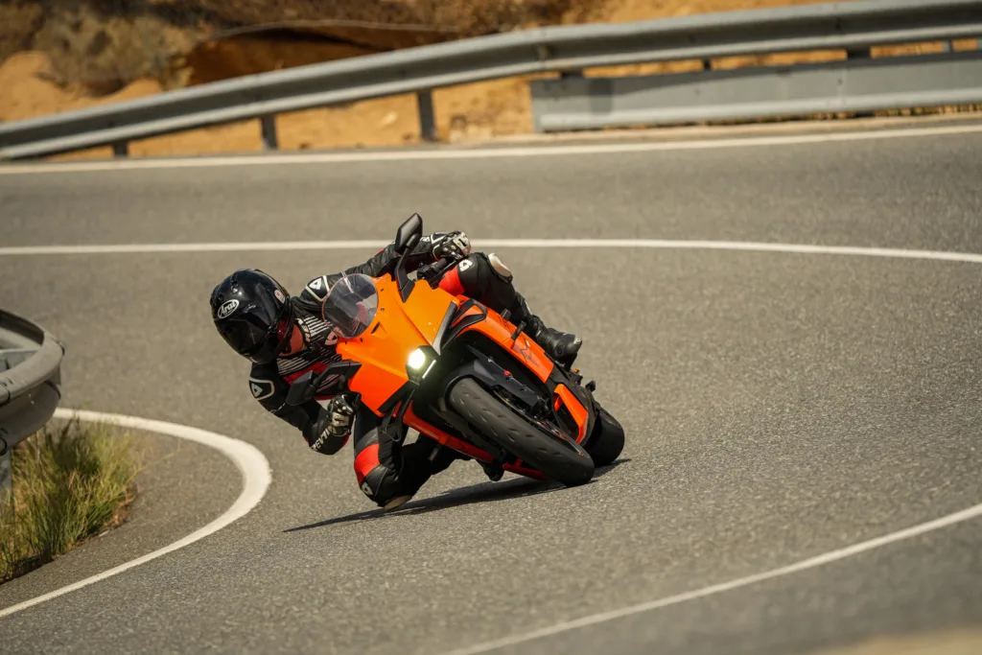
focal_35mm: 329
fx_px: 8975
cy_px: 328
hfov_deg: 6.3
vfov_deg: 4.2
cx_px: 491
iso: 400
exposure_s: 1/2000
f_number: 6.3
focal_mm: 329
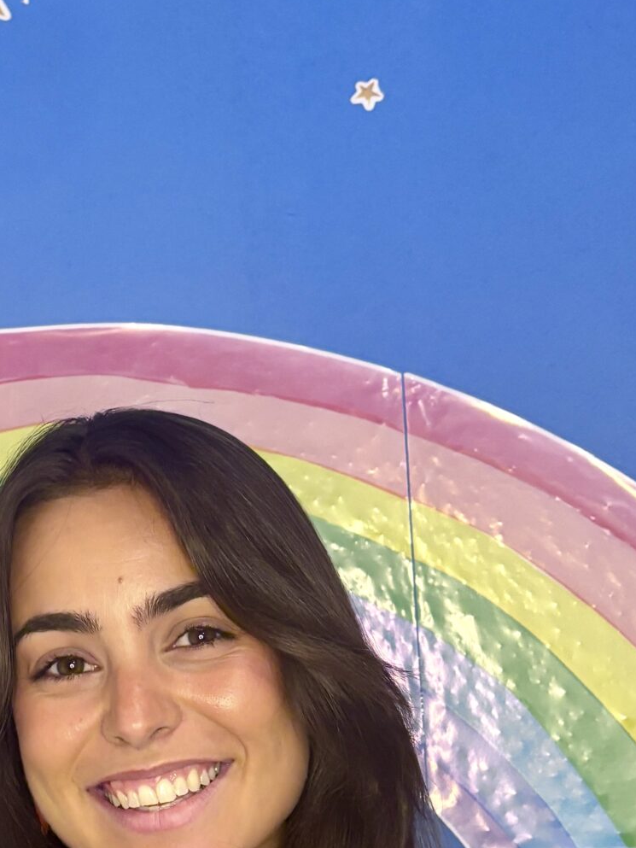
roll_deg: +0.4
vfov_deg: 28.8
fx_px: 1641
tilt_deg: +3.9
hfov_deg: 21.2
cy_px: 549
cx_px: 13
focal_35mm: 67
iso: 250
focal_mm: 5.96
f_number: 1.6
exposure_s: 1/50
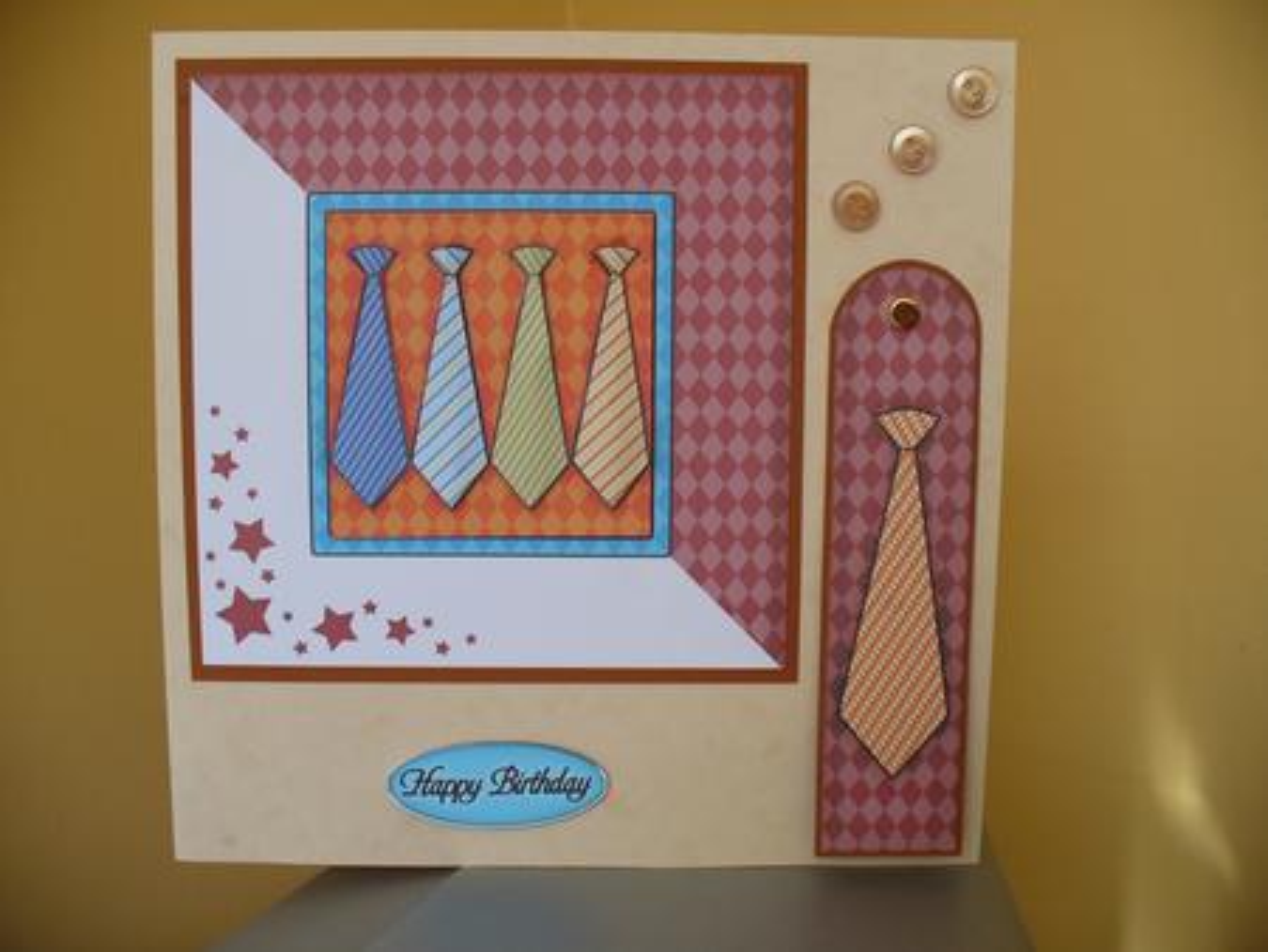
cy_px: 476
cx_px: 634
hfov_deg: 50.1
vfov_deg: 38.7
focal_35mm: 37
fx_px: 1356
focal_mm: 6.1
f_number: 2.8
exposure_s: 1/125
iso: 64
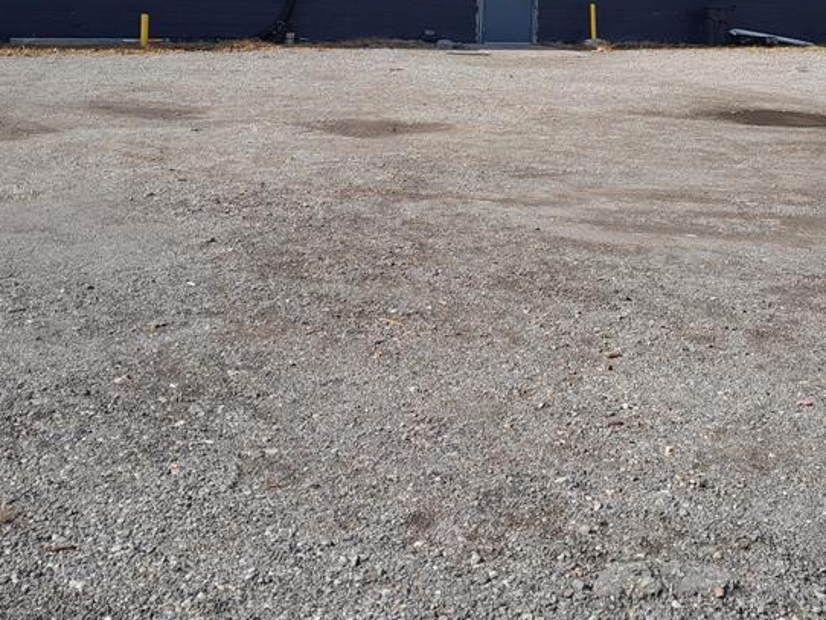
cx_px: 553
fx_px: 1217
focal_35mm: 51
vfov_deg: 27.5
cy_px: 58
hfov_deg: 37.1
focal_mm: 4
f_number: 1.8
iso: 40
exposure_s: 1/378
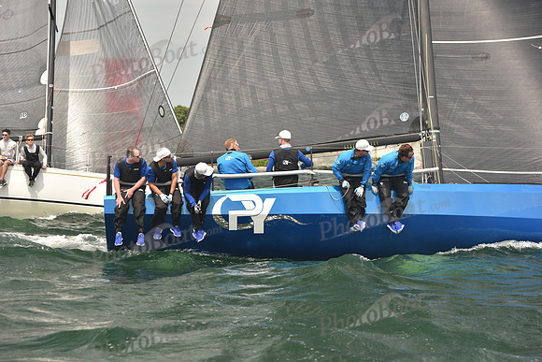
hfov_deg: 22.1
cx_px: 271
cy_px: 181
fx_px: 1385
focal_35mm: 92
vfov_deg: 14.9
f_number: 5
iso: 250
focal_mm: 92
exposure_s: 1/640
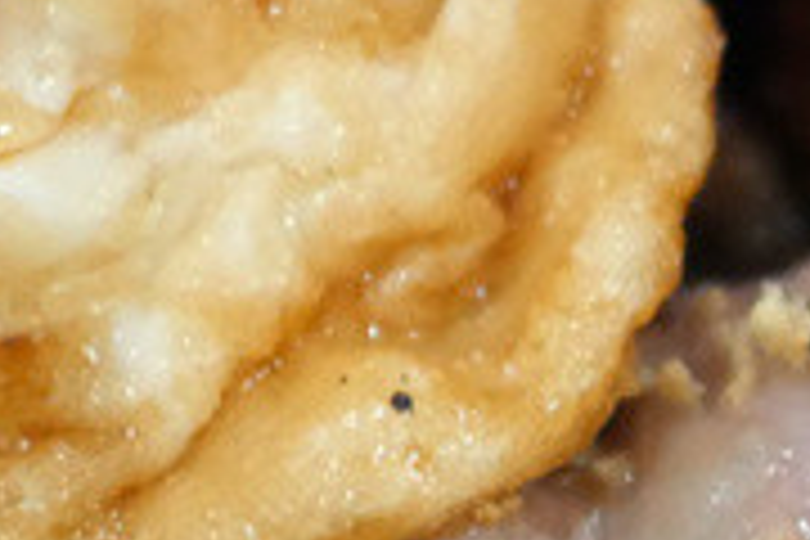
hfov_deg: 11.8
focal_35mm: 173
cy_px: 513
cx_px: 796
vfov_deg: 7.9
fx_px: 3892
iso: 2500
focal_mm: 15
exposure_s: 1/60
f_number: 1.7
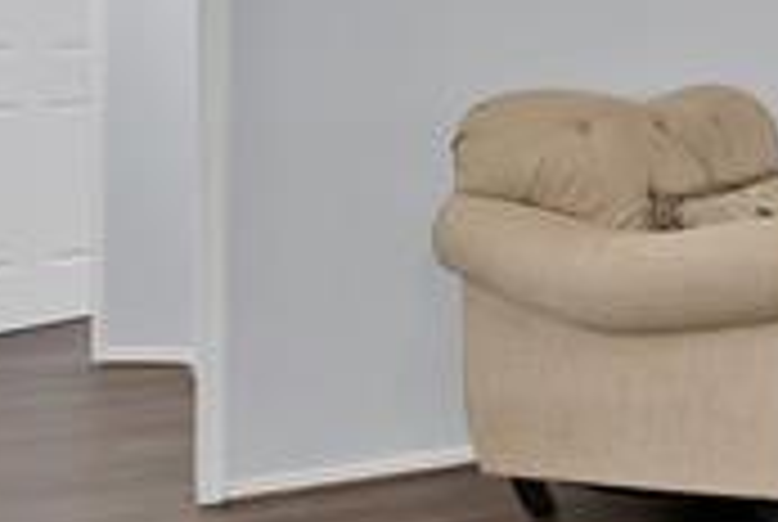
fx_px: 1537
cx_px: 1475
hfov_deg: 19.4
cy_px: 4
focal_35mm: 71
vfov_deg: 18.8
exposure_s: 1/2.5
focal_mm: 12
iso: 640
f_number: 9
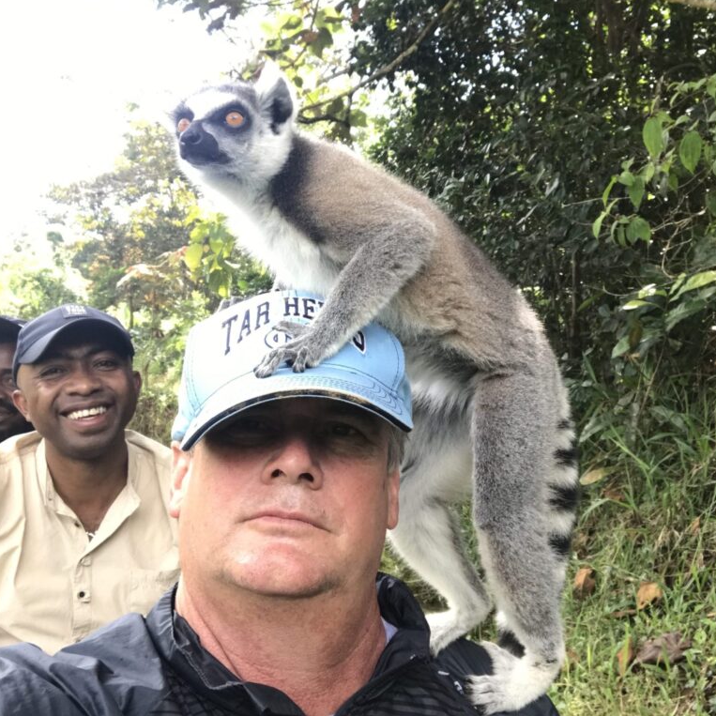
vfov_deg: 43.9
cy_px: 357
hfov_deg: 43.5
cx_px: 445
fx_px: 889
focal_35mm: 38
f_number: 2.2
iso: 32
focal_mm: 2.87
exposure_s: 1/120
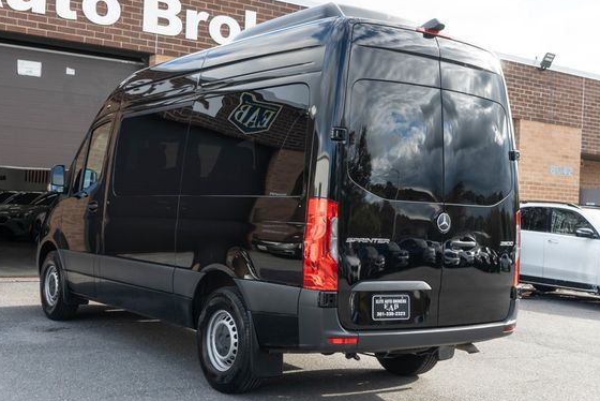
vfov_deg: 28.1
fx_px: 800
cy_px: 196
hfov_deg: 41.1
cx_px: 303
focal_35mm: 48
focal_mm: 28
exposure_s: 1/320
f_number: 4
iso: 125
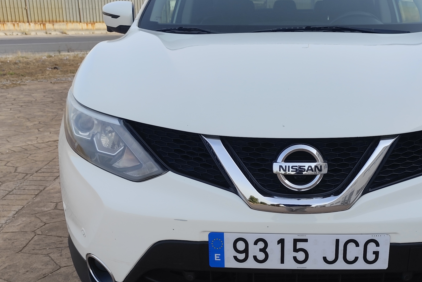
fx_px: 516
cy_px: 201
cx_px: 267
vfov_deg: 30.2
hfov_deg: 44.1
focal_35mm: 44
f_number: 1.65
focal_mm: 6.14
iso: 50
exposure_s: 1/586
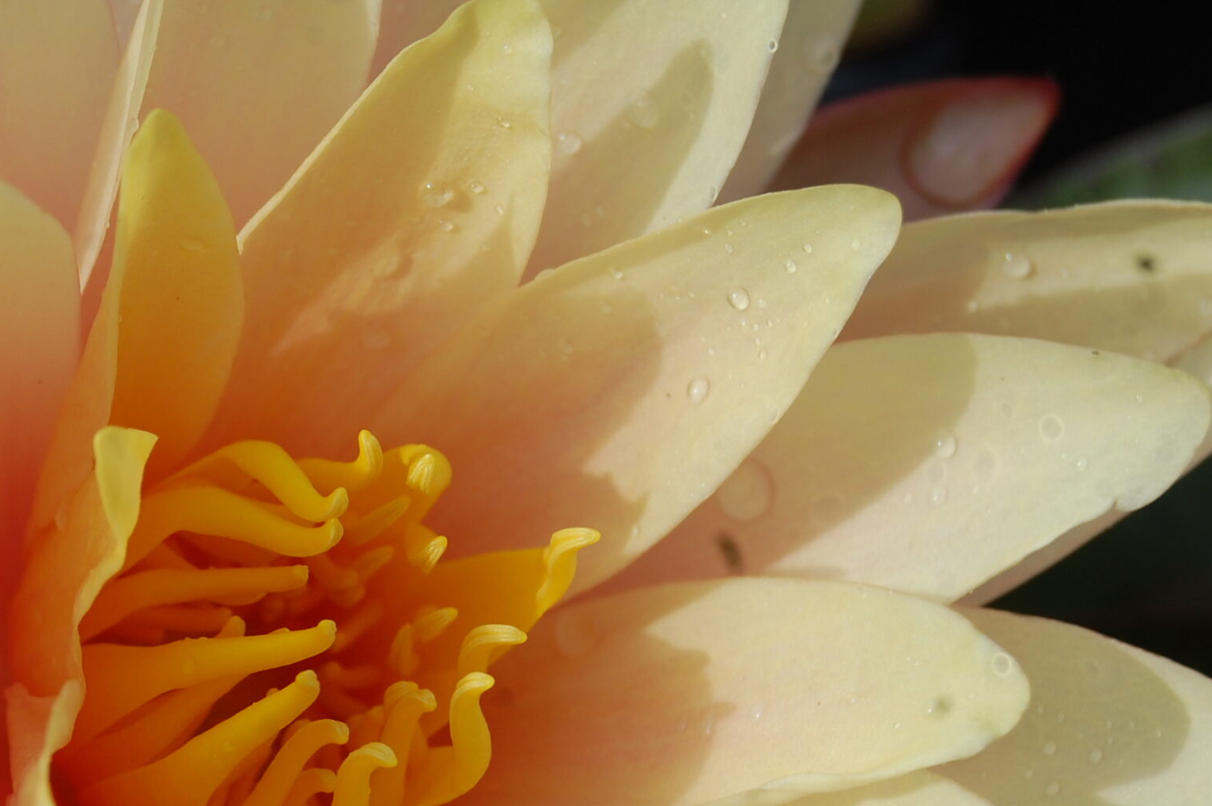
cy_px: 665
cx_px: 308
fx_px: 4637
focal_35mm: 138
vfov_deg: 9.9
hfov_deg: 14.8
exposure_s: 1/400
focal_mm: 55
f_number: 10
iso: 200
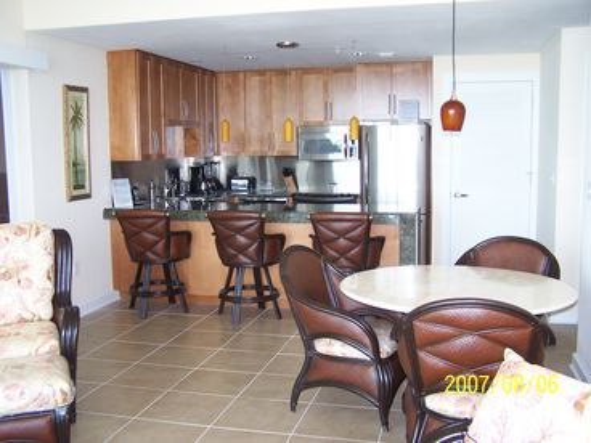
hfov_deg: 49.0
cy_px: 222
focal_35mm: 38
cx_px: 296
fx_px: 649
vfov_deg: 37.7
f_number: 2.8
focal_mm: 6.3
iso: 140
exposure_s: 1/60
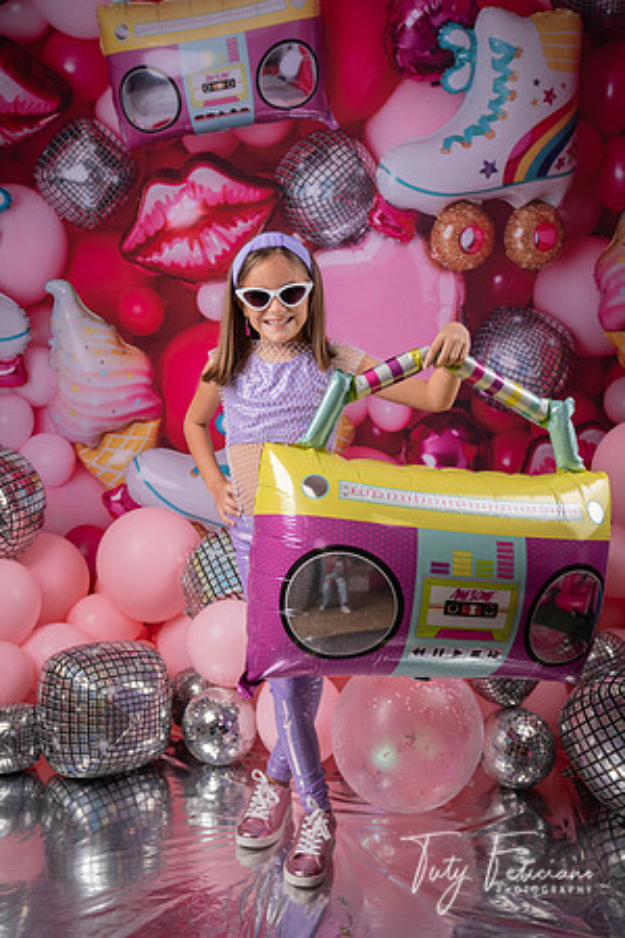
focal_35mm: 35
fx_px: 911
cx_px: 312
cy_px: 469
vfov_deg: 54.4
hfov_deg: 37.9
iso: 64
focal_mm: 35
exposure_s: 1/100
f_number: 4
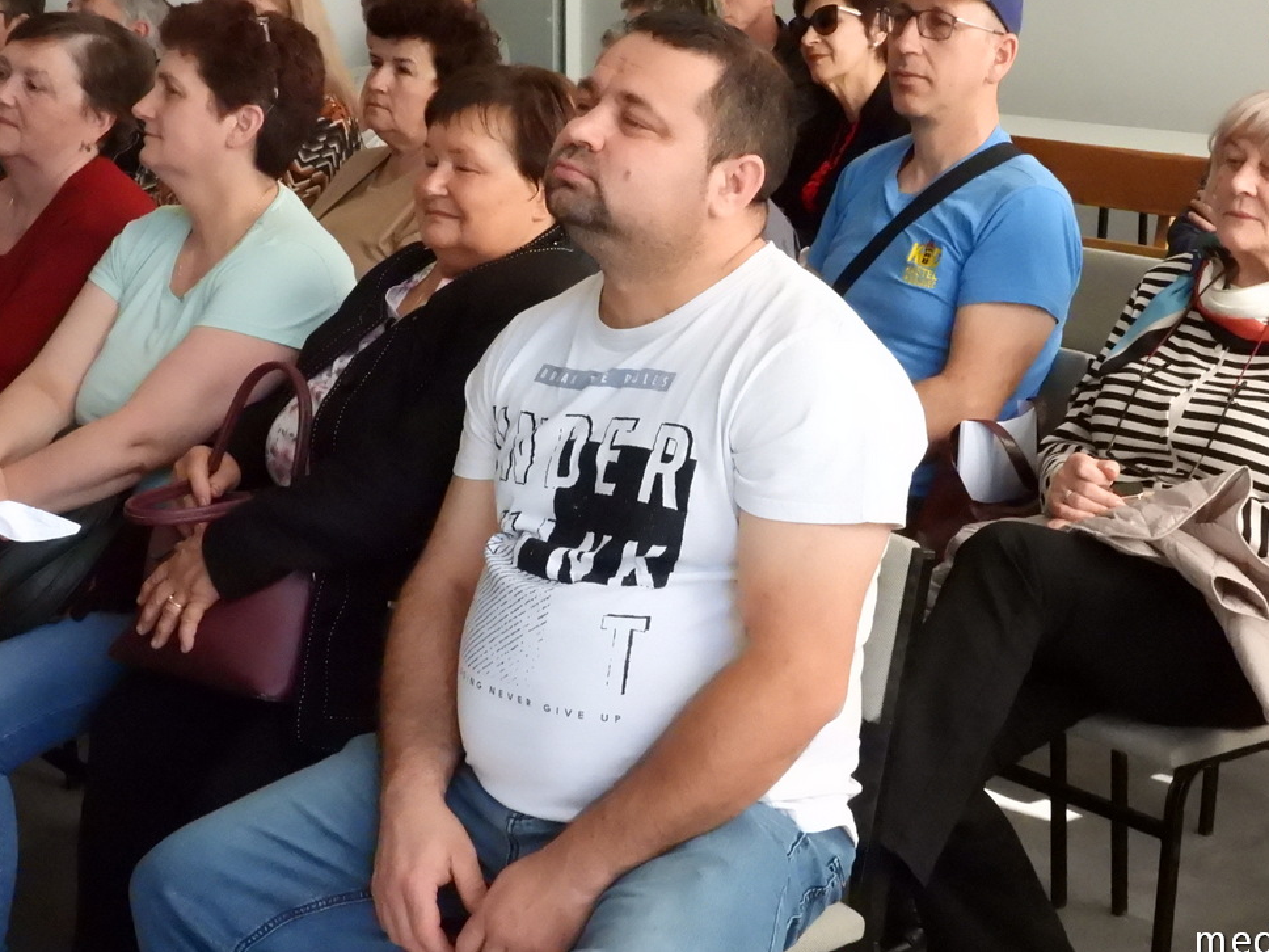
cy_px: 404
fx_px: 2273
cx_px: 697
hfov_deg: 31.2
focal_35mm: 62
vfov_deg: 23.6
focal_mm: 9
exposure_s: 1/2000
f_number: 4.5
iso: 3200
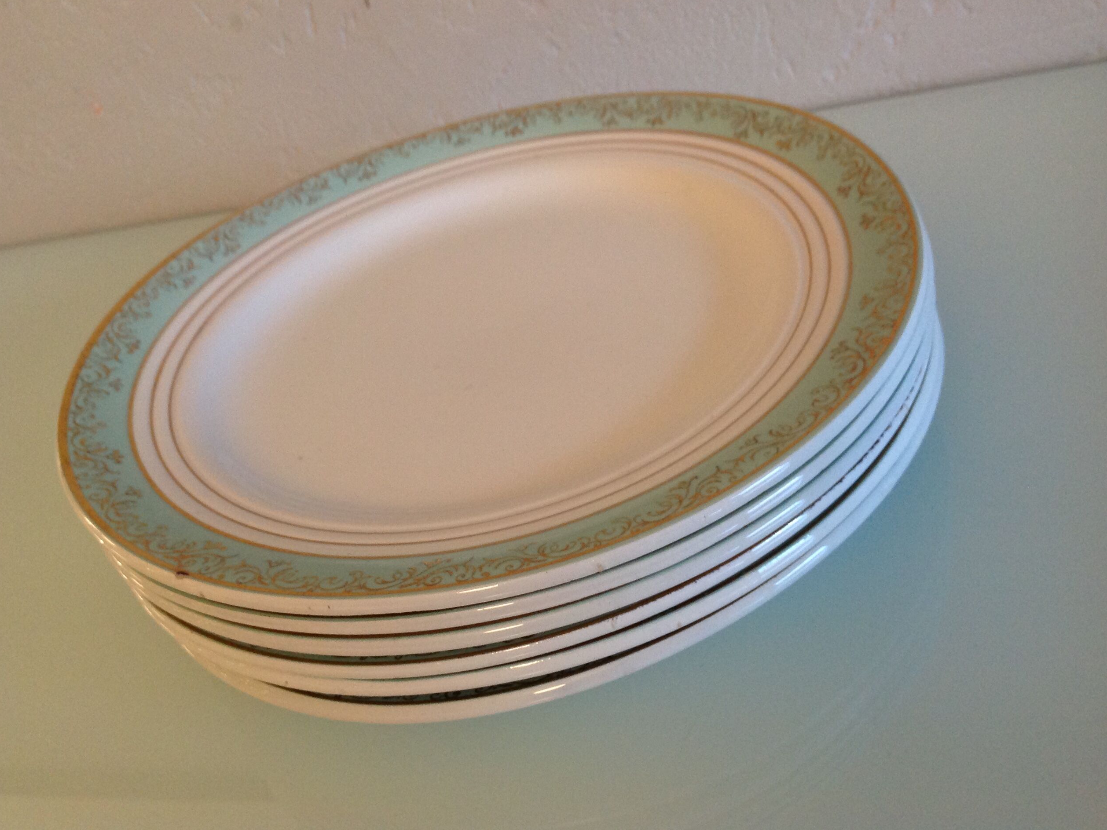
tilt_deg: -36.4
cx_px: 537
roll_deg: +19.6
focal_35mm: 36
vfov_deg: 39.7
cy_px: 407
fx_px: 1151
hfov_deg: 51.3
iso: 160
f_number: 2.4
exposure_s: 1/15
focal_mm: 4.28
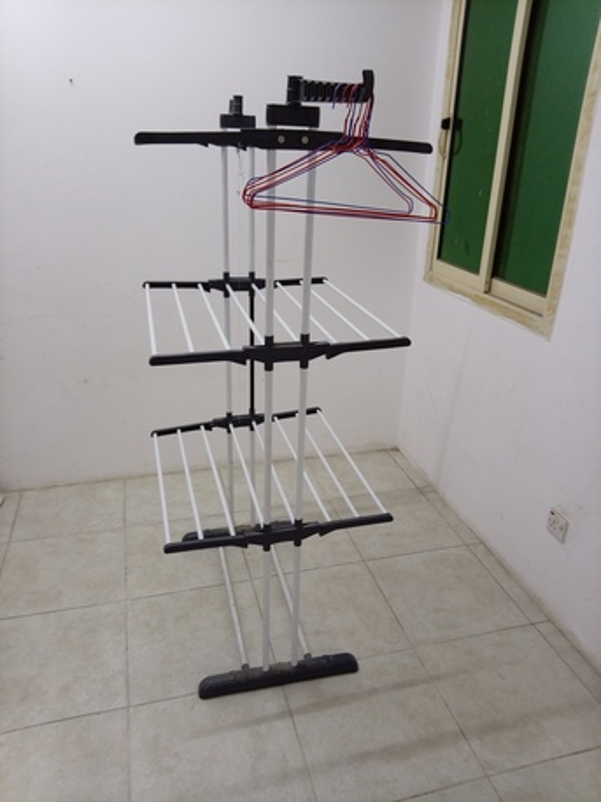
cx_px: 300
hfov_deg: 54.8
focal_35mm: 25
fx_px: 579
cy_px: 401
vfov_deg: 69.4
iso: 289
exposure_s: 1/24
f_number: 1.8
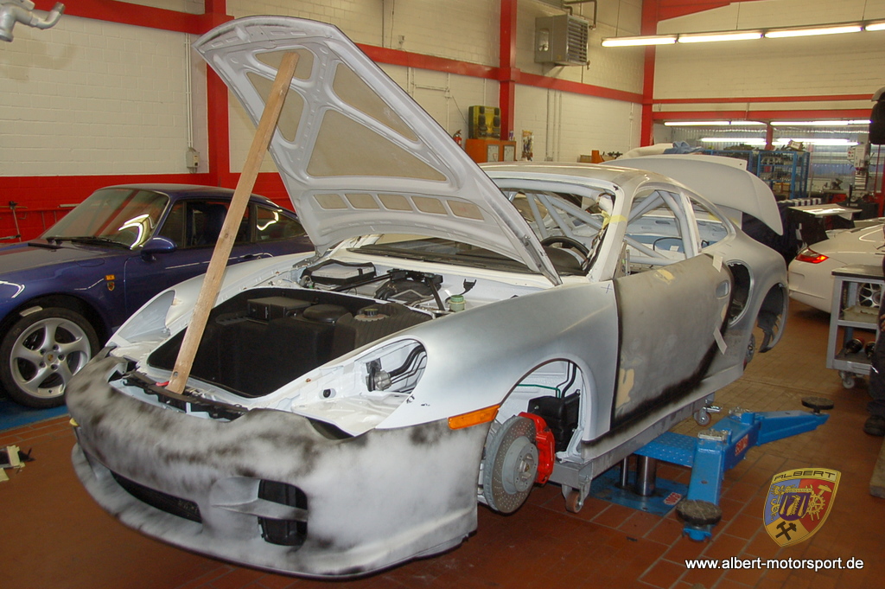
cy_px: 294
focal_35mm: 33
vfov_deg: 39.9
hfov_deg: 57.3
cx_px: 442
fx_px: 811
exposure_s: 1/60
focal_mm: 22
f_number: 3.8
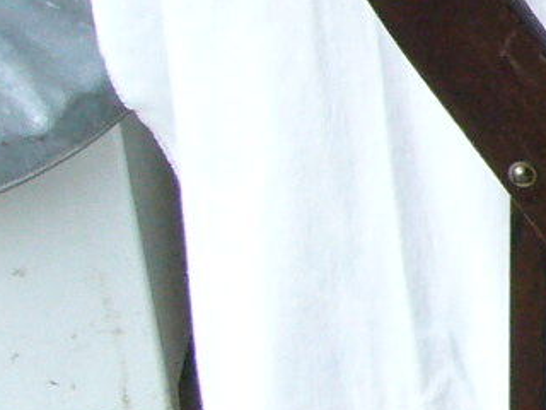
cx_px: 1329
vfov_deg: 8.5
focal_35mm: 175
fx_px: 2760
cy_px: 255
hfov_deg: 9.9
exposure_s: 1/8
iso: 200
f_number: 2.8
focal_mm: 5.8
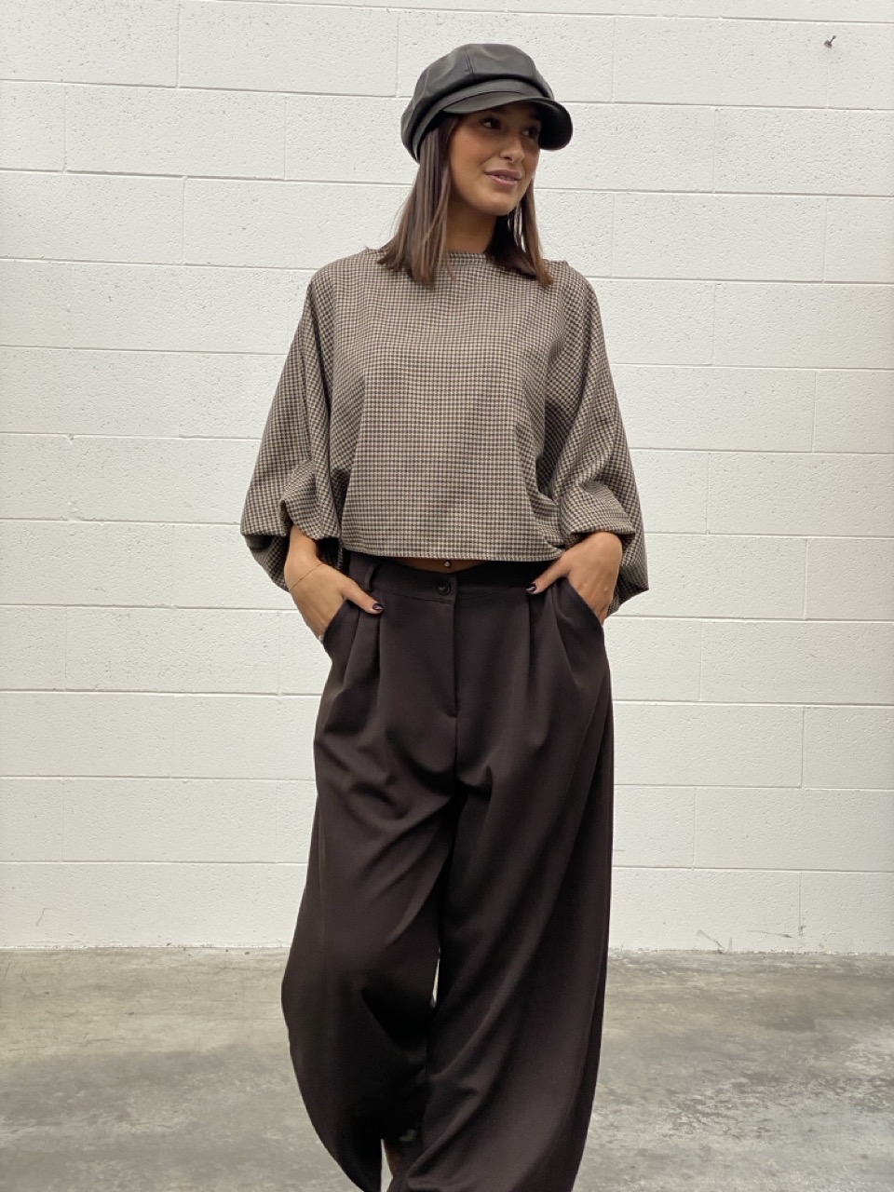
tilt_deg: -0.2
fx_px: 1791
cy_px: 596
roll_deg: -0.9
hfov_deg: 28.0
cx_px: 447
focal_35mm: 52
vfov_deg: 36.8
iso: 40
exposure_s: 1/121
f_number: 2
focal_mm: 6
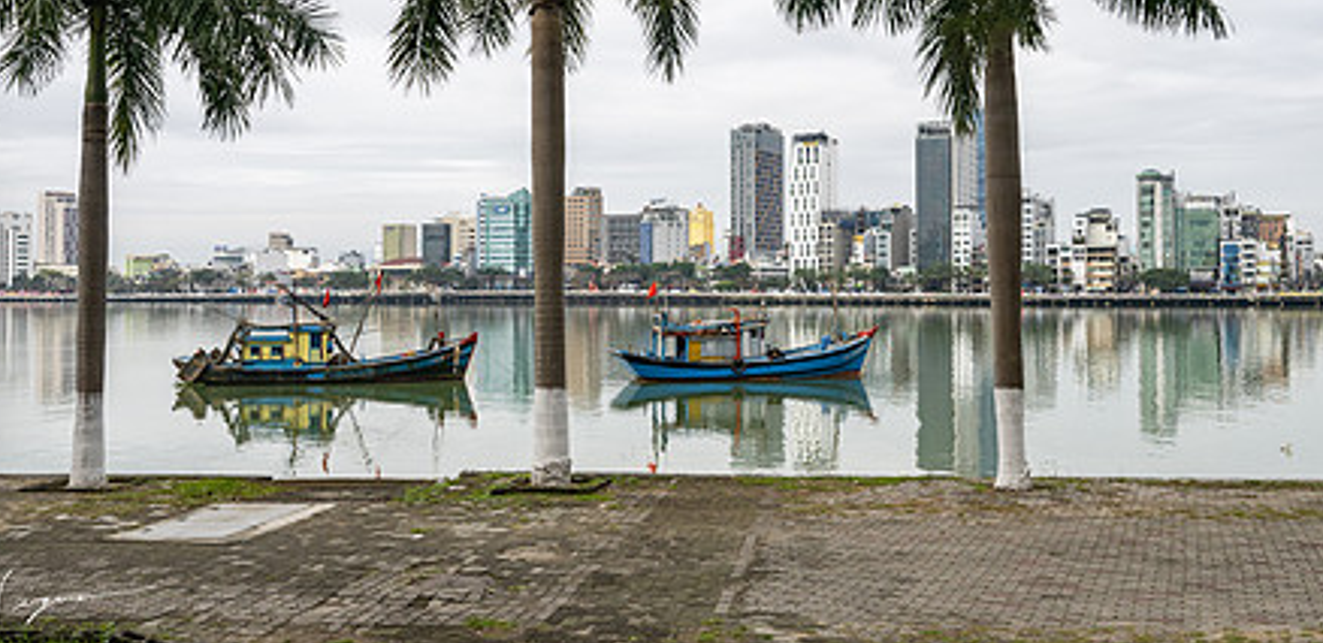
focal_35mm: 38
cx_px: 766
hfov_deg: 54.0
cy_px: 240
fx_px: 1292
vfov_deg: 27.9
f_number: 4.5
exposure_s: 1/1000
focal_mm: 24
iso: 250
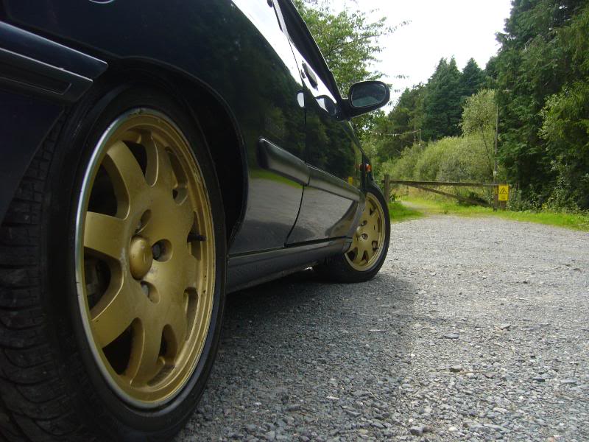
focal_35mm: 35
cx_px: 294
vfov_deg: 40.7
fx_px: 596
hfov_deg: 52.6
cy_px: 221
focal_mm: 5.8
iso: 100
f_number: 5.6
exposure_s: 1/200
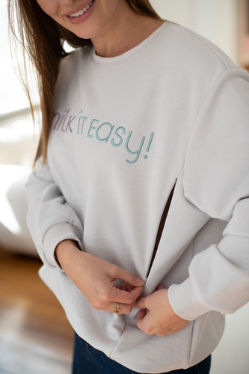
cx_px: 124
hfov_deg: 27.0
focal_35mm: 50
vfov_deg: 39.6
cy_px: 187
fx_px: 519
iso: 200
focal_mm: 50
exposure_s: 1/320
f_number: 2.5
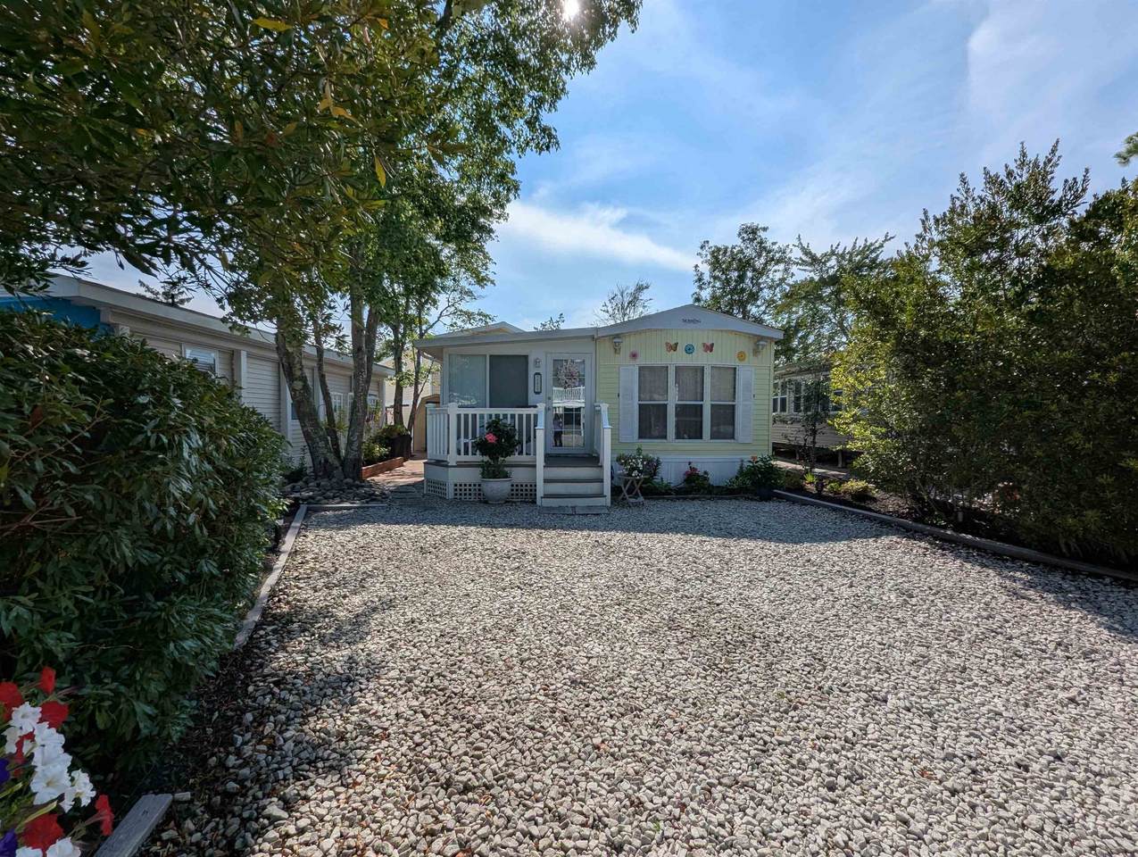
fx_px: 428
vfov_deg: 90.1
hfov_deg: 106.1
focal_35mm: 13
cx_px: 569
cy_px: 428
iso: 49
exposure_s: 1/4785
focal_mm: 1.95
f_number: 2.2
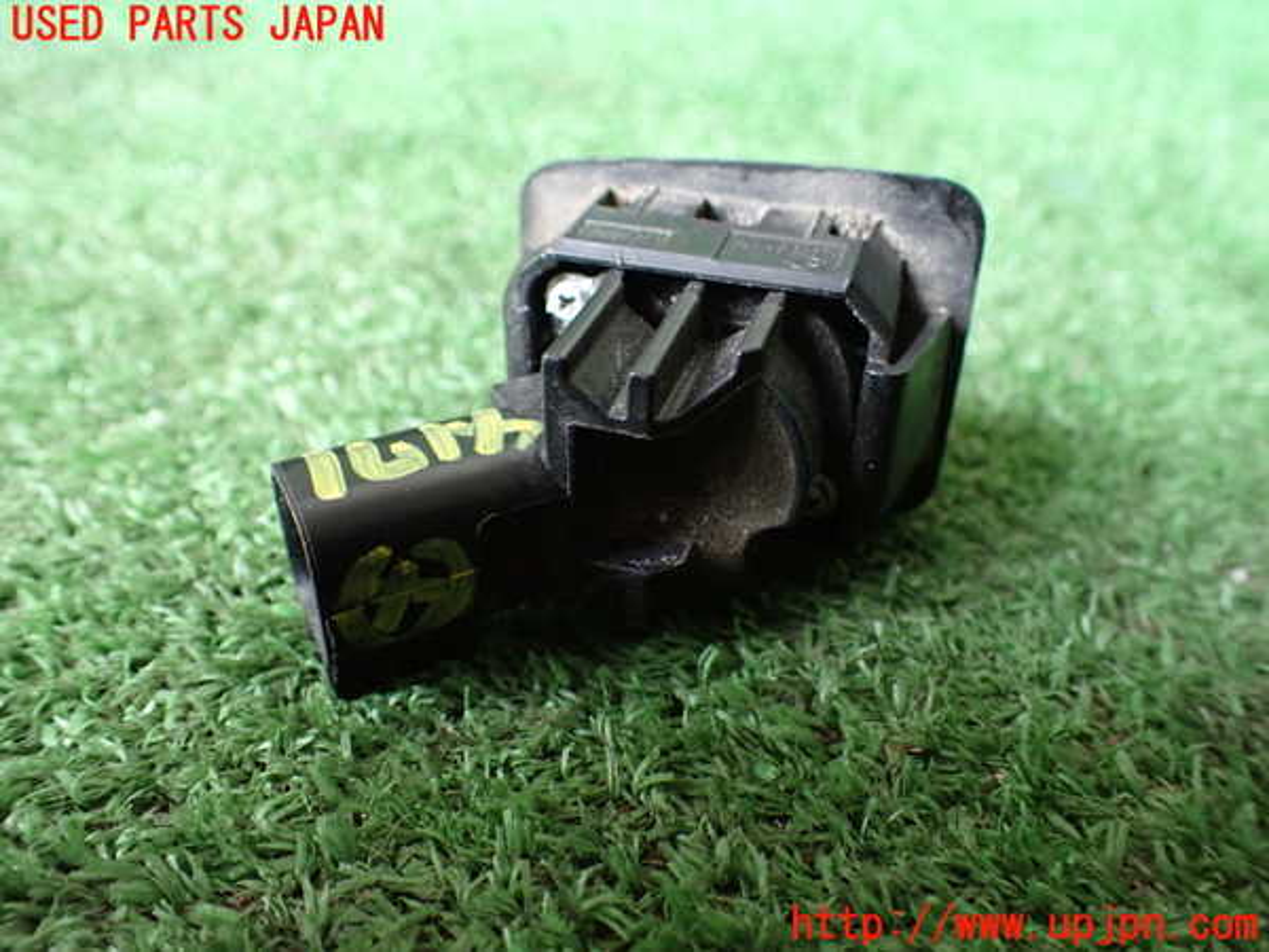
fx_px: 1100
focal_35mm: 30
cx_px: 634
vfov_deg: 46.8
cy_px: 476
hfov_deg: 60.0
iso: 800
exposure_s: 1/80
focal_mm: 5.4
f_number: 2.3
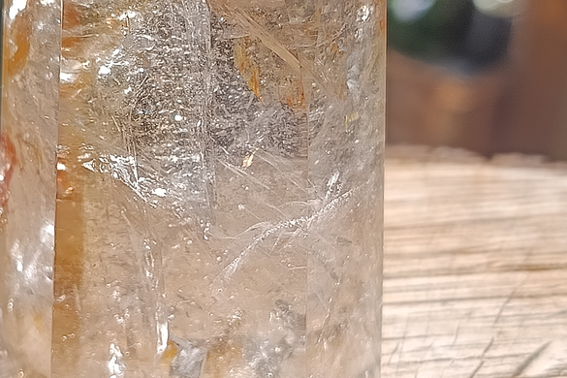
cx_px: 151
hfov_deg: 24.2
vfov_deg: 16.4
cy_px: 114
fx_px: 1307
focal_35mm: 83
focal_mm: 5.24
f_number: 1.7
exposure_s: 1/311
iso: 50
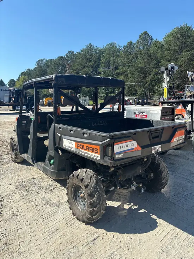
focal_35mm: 26
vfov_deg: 67.3
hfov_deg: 53.1
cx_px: 97
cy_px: 130
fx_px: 194
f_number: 1.6
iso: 50
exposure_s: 1/2105
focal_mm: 5.96
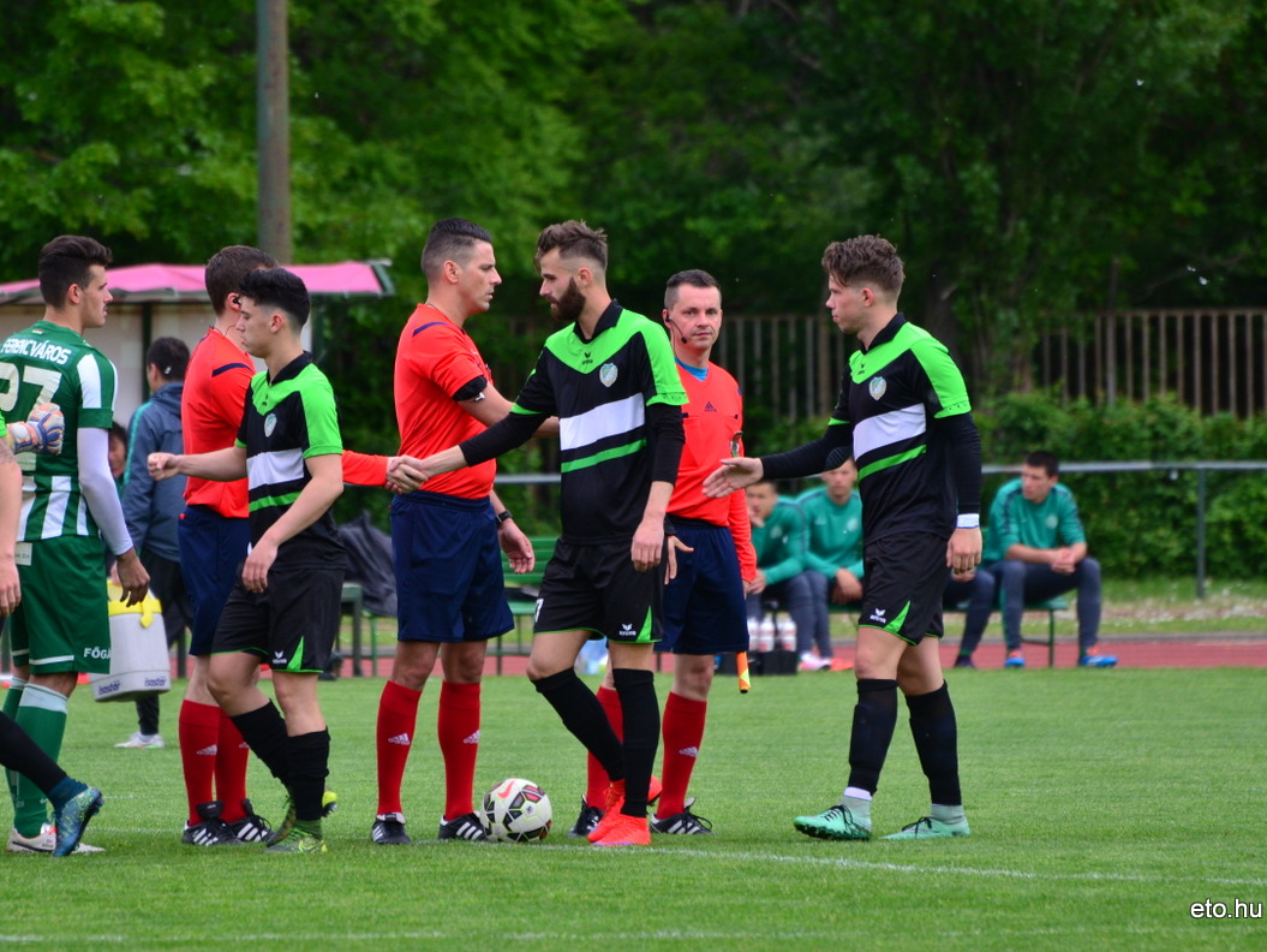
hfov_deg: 4.0
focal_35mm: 491
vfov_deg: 3.0
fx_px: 17978
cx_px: 576
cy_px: 475
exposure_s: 1/500
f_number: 5.6
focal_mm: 300
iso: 500
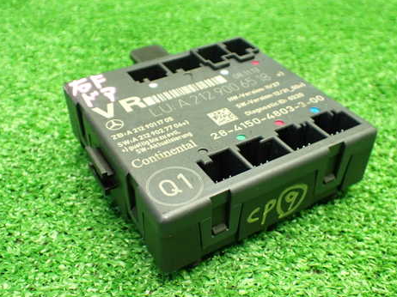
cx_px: 200
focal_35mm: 39
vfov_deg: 36.8
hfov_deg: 47.9
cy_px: 156
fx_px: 447
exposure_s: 1/80
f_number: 2.3
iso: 800
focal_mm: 5.4
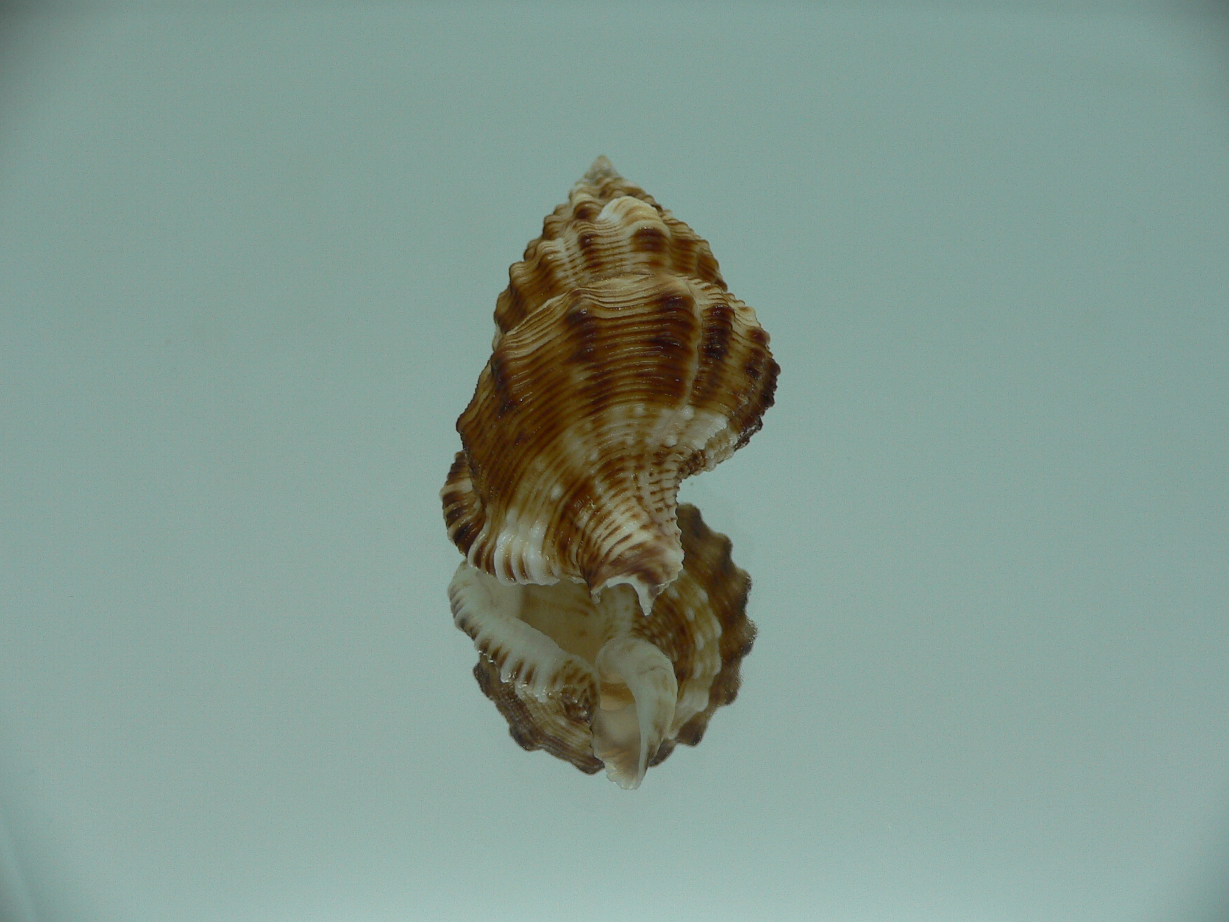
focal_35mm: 35
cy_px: 461
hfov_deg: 52.6
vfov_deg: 40.7
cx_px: 614
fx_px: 1243
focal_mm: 4.6
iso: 80
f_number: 2.8
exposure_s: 1/60
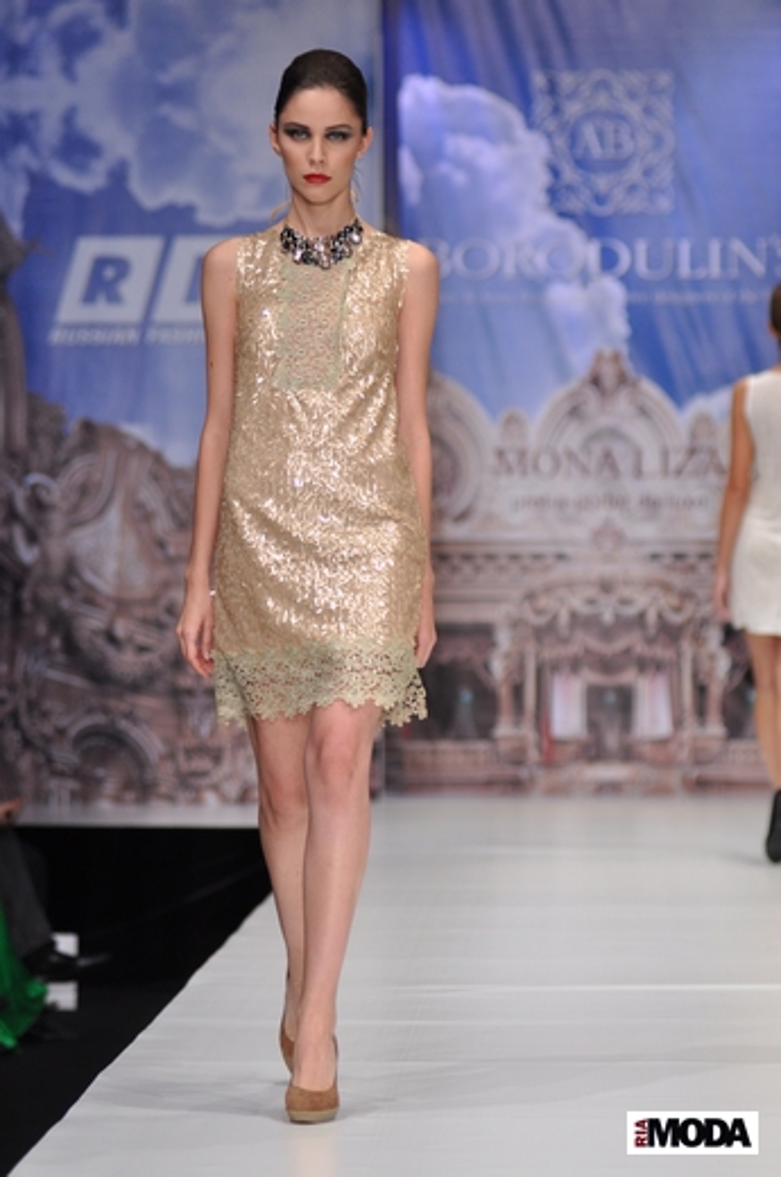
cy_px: 588
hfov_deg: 8.1
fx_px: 5485
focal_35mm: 168
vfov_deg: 12.2
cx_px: 390
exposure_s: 1/250
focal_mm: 112
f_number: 3.2
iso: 640
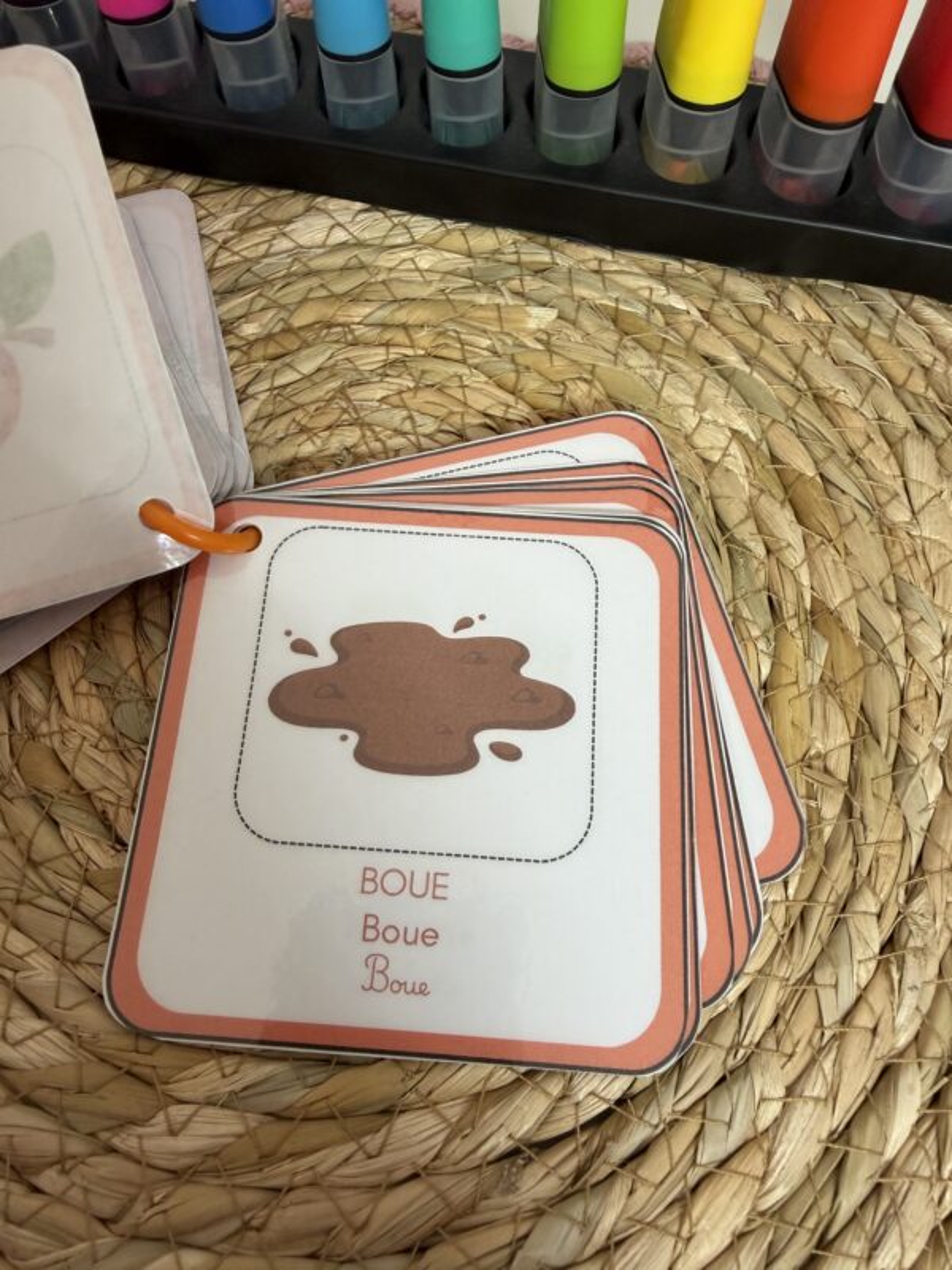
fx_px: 880
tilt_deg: -64.9
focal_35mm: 24
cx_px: 476
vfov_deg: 71.6
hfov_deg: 56.8
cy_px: 635
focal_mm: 2.22
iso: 200
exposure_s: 1/121
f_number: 2.2
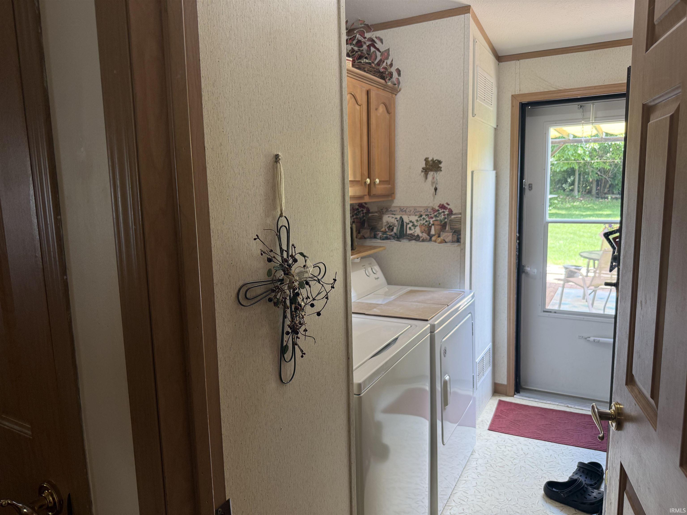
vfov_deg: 56.8
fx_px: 476
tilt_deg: -8.1
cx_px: 344
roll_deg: +1.1
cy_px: 258
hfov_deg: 71.6
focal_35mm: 24
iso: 125
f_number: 1.78
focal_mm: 6.76
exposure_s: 1/60
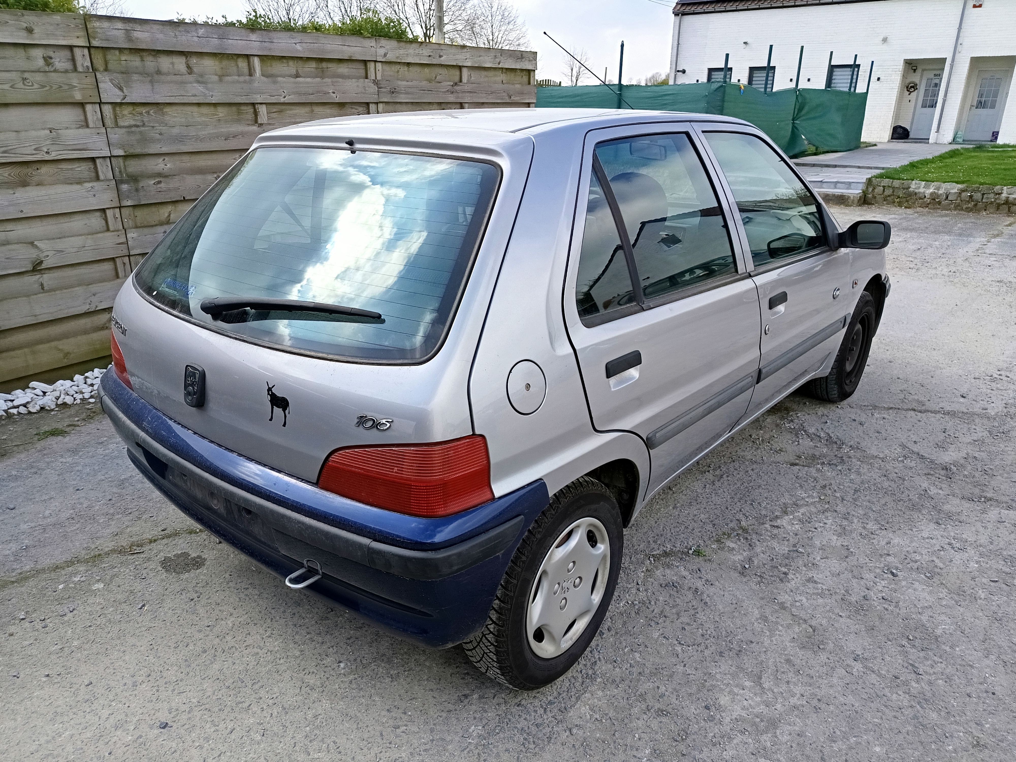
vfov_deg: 56.8
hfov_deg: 71.6
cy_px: 381
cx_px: 508
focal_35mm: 24
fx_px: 704
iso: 50
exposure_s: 1/182
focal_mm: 5.31
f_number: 1.7
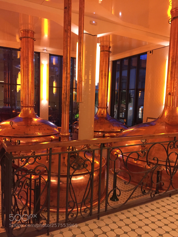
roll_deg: -2.2
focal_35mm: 29
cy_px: 118
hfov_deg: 48.2
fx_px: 199
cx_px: 89
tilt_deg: -5.2
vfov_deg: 61.7
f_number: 2.2
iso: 250
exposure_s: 1/25
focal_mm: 4.15
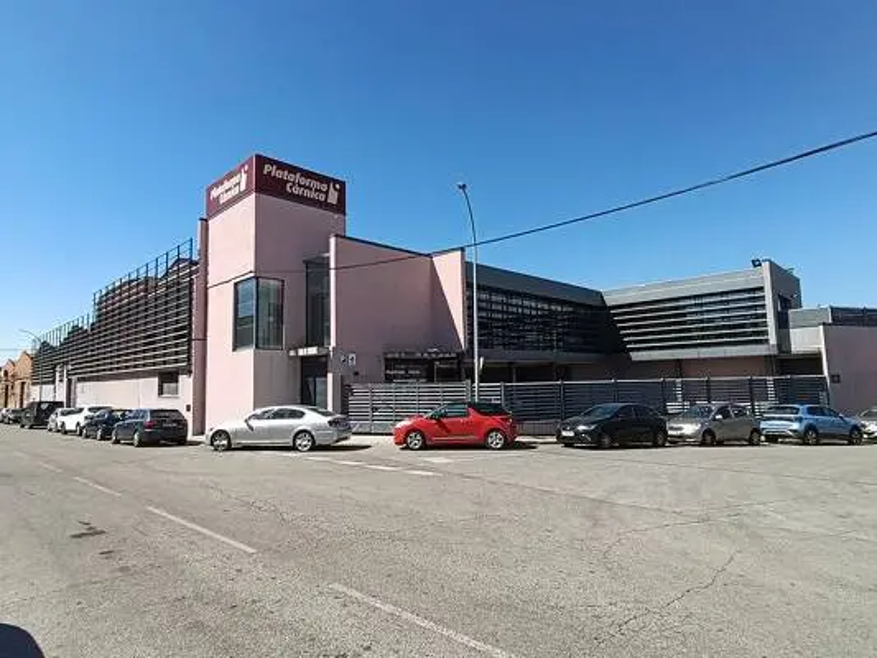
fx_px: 431
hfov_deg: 91.0
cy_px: 329
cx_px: 438
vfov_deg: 74.8
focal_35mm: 17
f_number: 2.2
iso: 50
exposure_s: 1/1326
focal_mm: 1.65
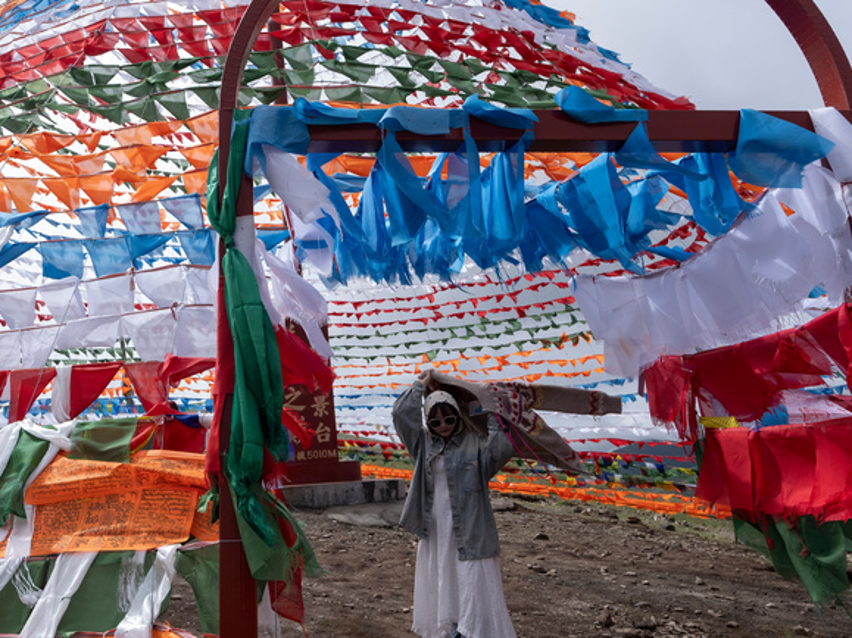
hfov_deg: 53.0
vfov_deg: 41.8
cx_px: 290
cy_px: 307
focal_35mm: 34
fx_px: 837
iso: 64
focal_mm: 20
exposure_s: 1/400
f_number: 6.3
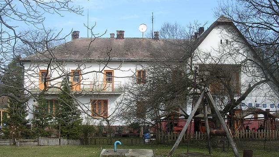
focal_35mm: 42
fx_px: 311
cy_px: 84
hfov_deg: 48.4
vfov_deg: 28.3
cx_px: 140
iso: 100
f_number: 5.6
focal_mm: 5.8
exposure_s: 1/162
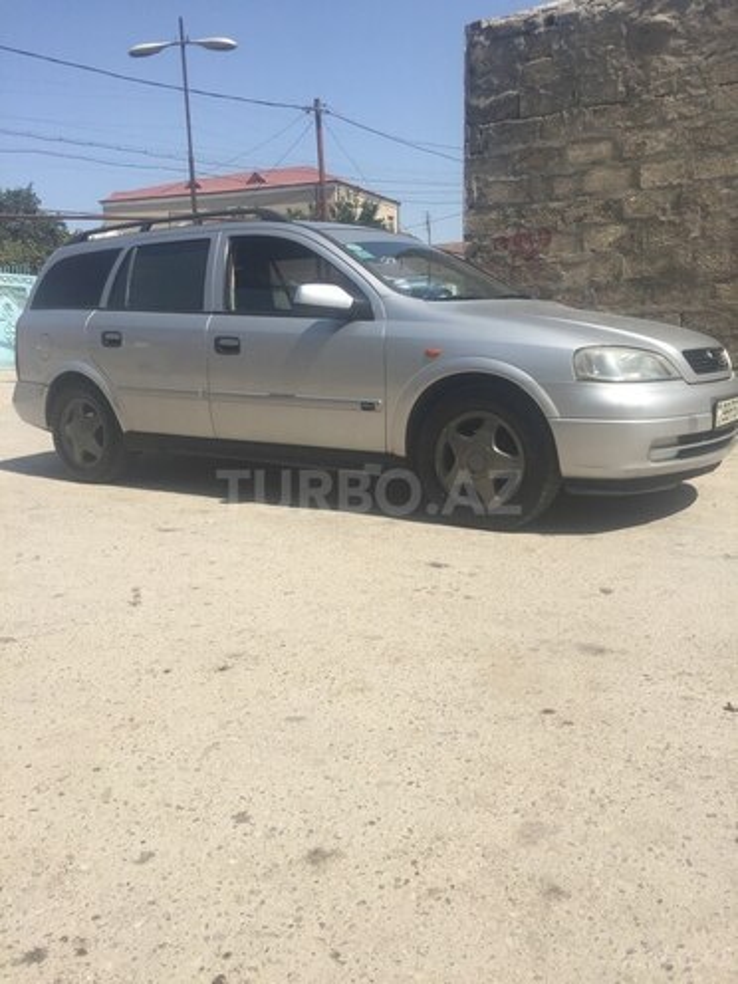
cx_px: 369
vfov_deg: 61.7
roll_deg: +1.4
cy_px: 492
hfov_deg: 48.2
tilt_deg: -14.8
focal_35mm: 29
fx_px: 824
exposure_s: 1/2198
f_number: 2.2
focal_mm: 4.15
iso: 32
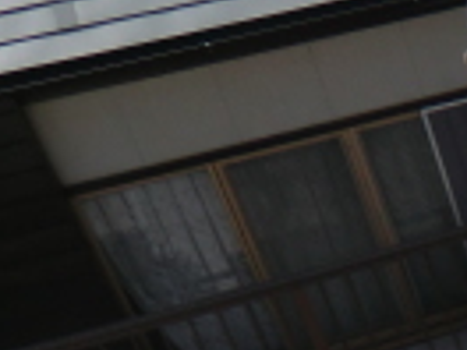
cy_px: 587
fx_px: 1565
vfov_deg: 12.0
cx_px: 1086
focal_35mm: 116
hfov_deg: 13.2
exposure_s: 1/200
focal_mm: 4.3
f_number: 7.5
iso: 64
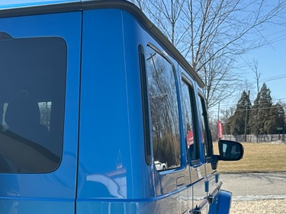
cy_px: 230
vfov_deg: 21.8
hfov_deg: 29.5
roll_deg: -0.2
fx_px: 529
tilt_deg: -9.9
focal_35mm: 64
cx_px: 52
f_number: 1.78
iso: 80
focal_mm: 6.86
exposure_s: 1/2660
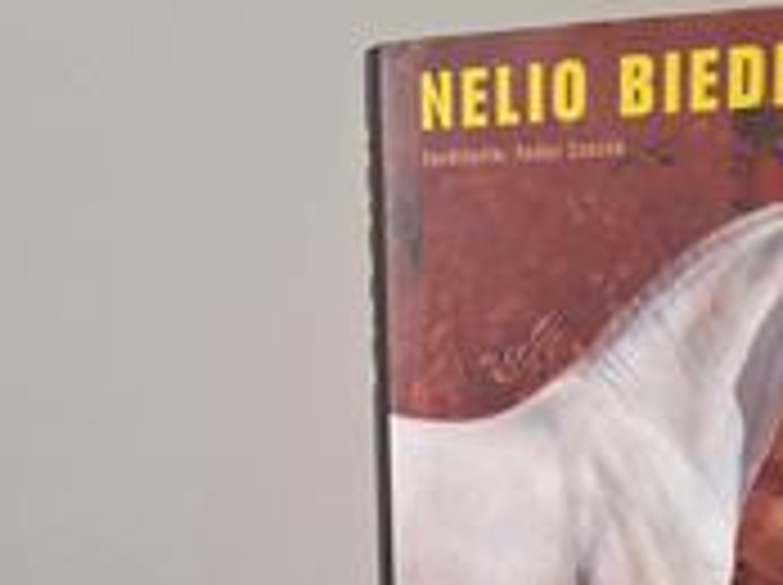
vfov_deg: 28.0
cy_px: 576
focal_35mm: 49
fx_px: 1107
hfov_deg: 38.8
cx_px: 464
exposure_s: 1/33
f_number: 1.8
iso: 200
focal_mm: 5.54
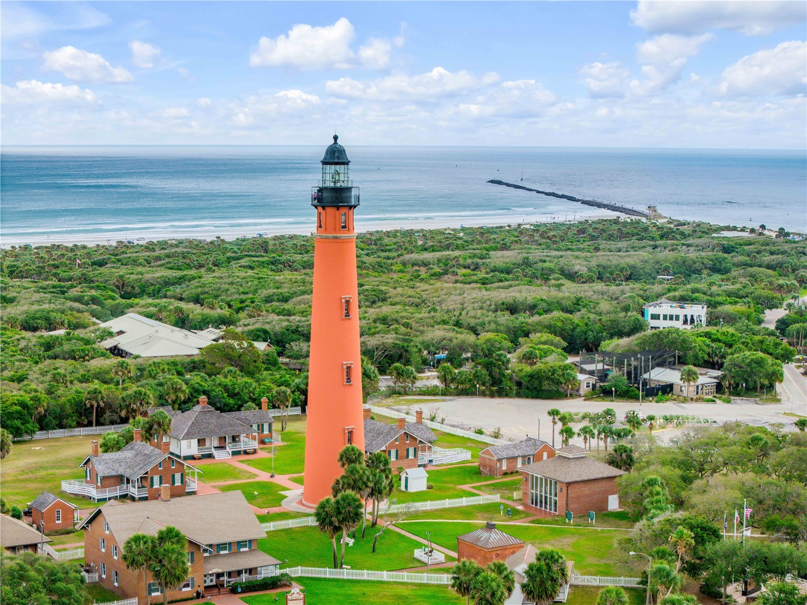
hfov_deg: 27.8
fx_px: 1632
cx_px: 404
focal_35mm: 70
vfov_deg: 21.0
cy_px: 302
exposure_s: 1/80
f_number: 2.8
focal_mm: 19.35
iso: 140
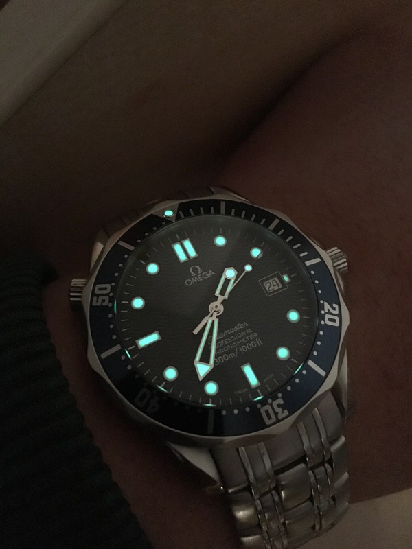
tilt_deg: -68.4
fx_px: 460
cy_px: 274
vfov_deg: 61.7
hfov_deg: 48.2
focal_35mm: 29
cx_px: 206
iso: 2000
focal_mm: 4.15
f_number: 2.2
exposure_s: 1/17
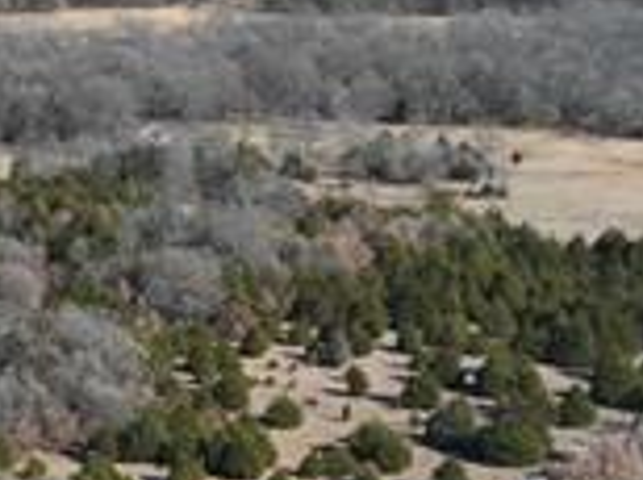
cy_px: 538
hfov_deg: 11.1
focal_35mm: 160
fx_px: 2967
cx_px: -681
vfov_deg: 9.2
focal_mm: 12.29
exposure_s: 1/120
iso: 100
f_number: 11
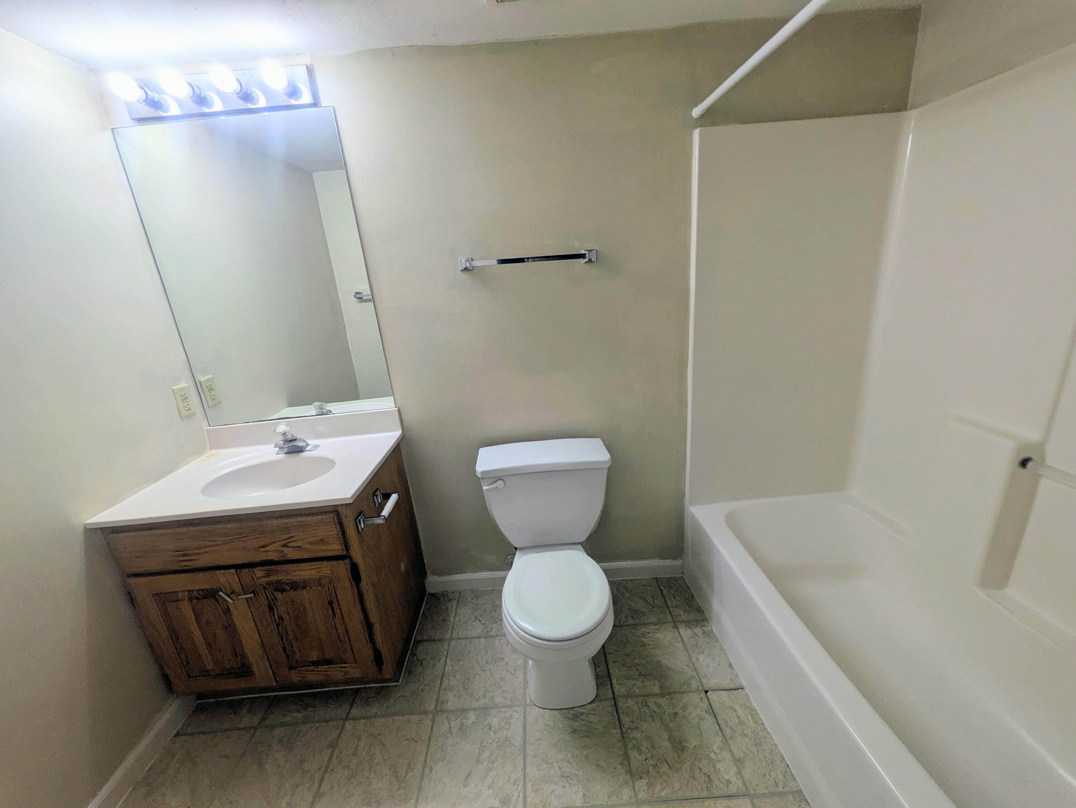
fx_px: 435
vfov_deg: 85.7
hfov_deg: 102.0
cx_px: 538
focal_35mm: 14
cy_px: 404
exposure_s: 1/137
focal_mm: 1.83
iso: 46
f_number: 2.2
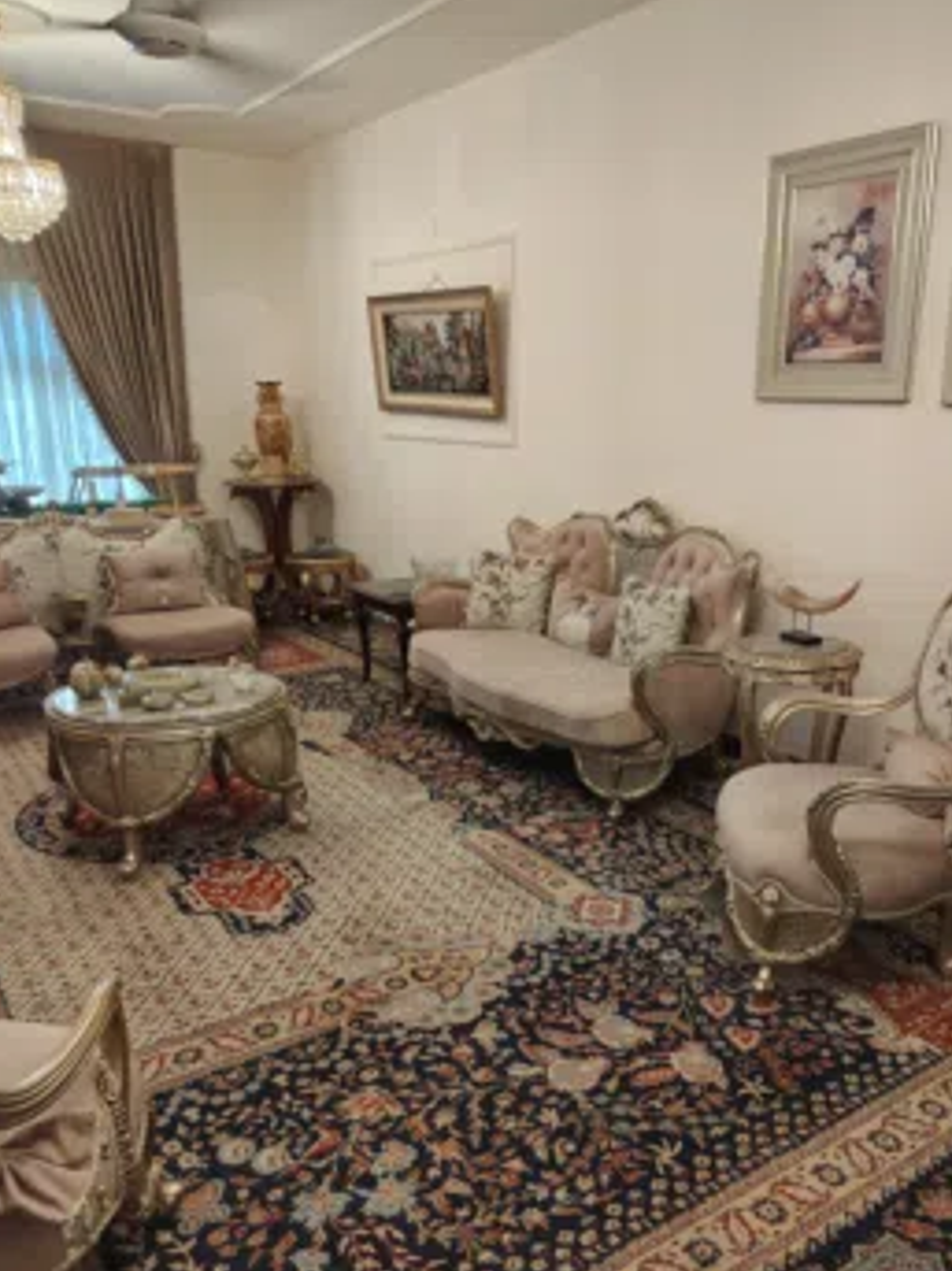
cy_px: 711
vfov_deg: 63.3
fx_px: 1027
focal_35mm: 28
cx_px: 533
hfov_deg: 49.6
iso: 897
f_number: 1.75
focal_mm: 5.25
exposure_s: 1/25
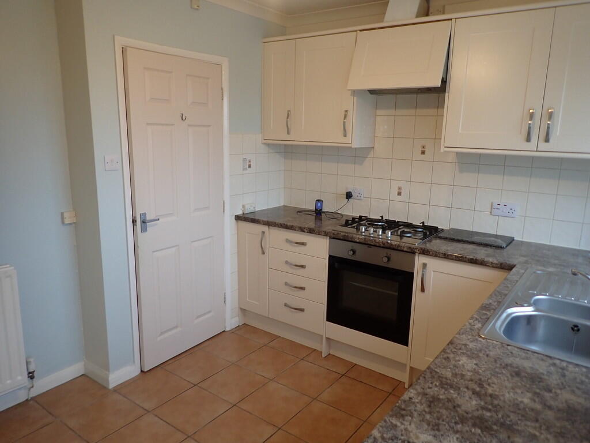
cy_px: 222
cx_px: 295
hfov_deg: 69.4
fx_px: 426
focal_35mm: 25
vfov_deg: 54.9
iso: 200
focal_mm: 4.5
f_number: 2
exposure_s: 1/40
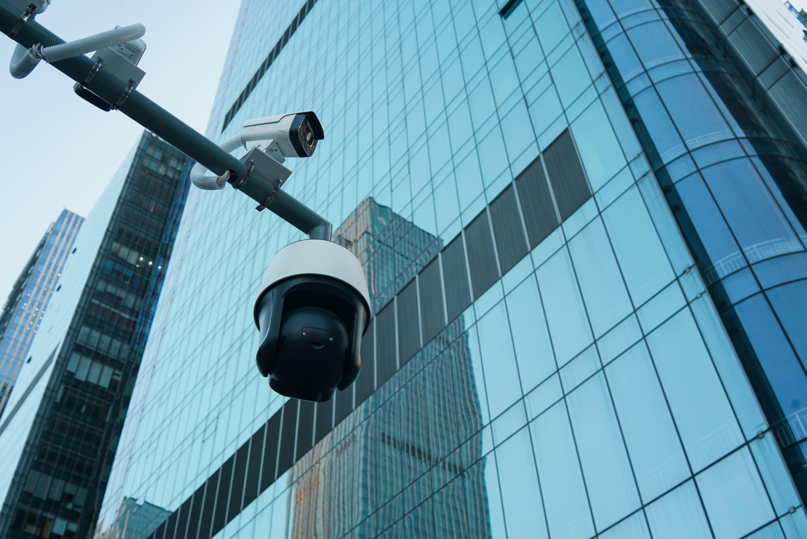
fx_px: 785
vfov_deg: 37.9
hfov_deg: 54.4
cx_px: 404
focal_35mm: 35
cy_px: 270
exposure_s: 1/80
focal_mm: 35
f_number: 7.1
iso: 500
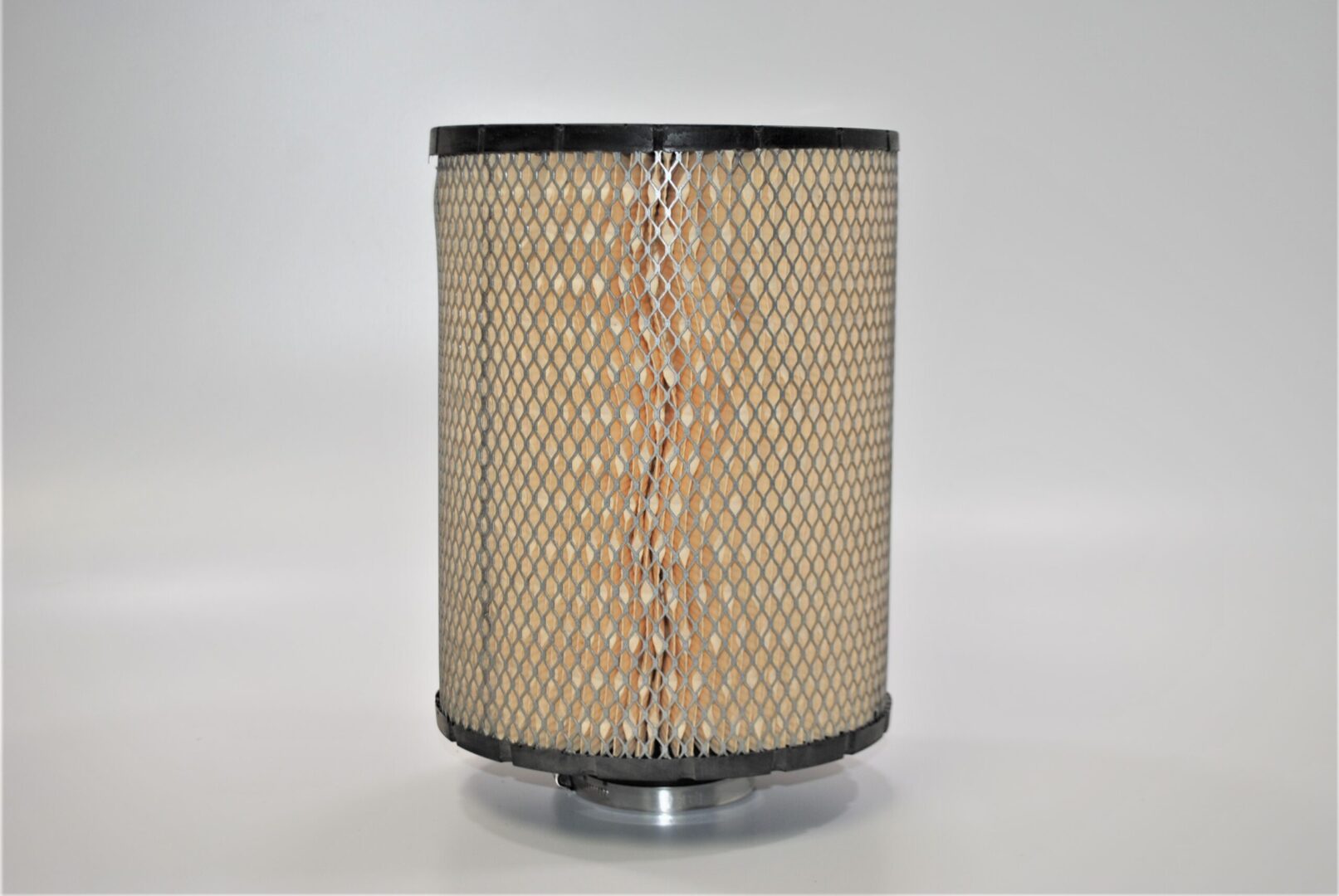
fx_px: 1955
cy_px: 448
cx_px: 670
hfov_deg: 37.8
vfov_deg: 25.8
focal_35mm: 52
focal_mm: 35
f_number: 5
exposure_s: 1/60
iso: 100
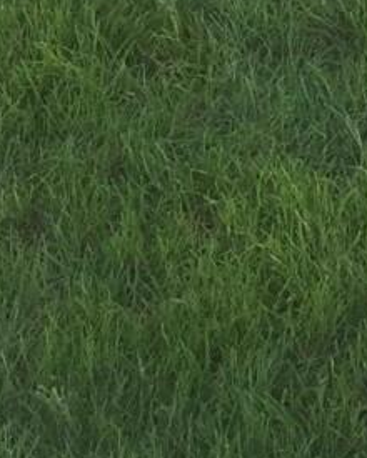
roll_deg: +1.9
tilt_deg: -15.8
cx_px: 334
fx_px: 2797
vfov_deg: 7.9
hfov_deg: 7.5
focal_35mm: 206
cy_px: -961
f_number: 2.2
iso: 32
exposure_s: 1/215
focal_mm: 4.15
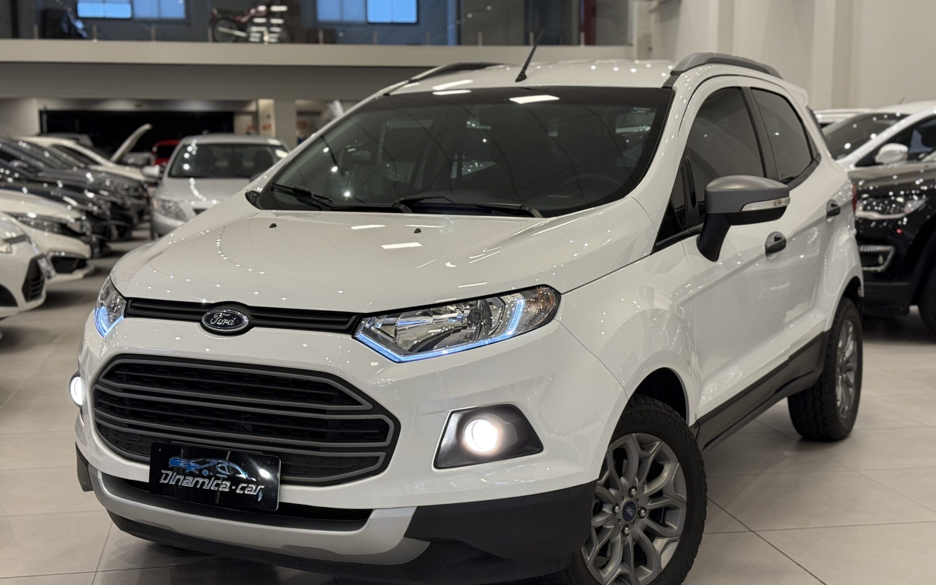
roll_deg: +0.3
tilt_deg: -7.8
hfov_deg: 39.6
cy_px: 330
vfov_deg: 25.3
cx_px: 468
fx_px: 1301
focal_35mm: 51
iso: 125
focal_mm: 6.76
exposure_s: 1/60
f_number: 1.78
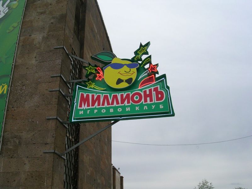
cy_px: 94
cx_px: 126
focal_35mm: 38
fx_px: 277
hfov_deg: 49.0
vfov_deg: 37.7
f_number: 5.6
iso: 71
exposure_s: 1/292
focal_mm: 5.8
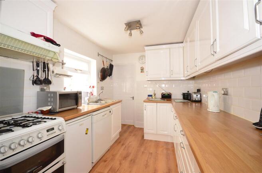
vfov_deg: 77.0
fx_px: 109
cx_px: 131
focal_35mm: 15
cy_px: 86
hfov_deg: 100.5
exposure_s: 1/5
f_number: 6.3
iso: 640
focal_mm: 10
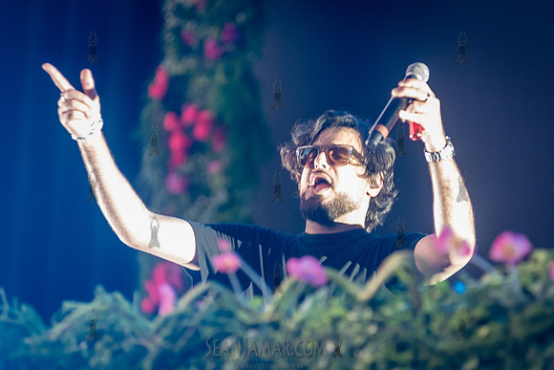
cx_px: 315
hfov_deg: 8.7
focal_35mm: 236
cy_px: 189
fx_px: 3639
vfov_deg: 5.8
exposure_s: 1/200
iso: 4000
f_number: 3.5
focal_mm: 200
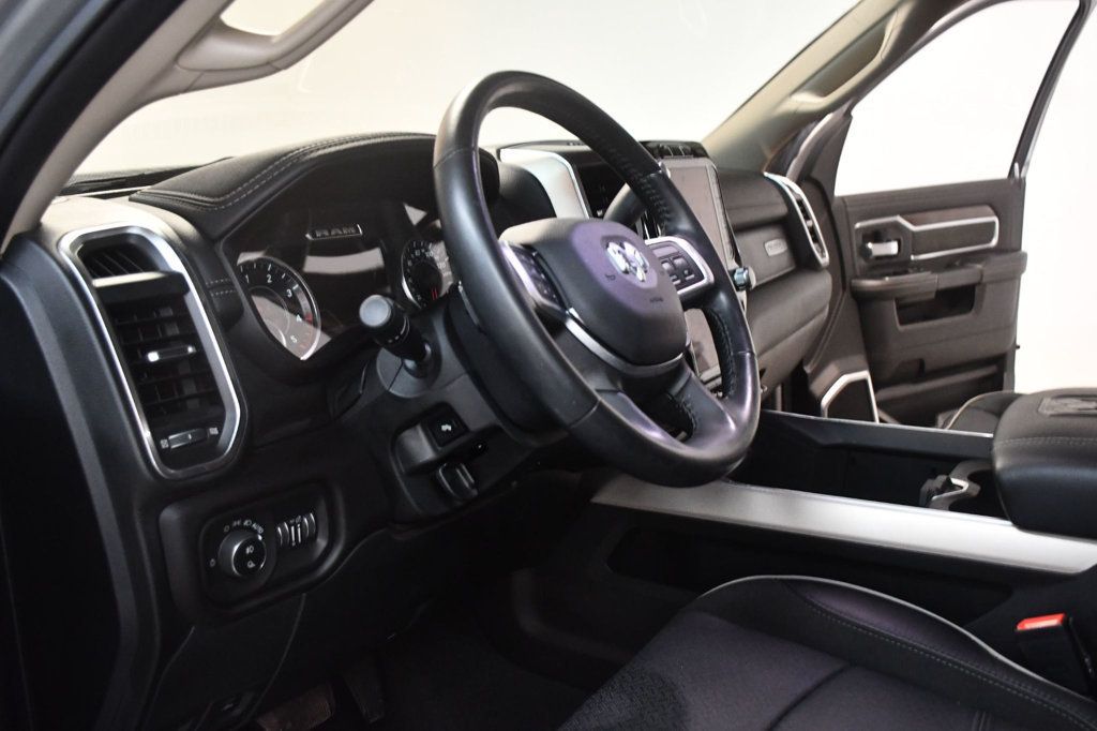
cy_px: 366
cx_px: 548
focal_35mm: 34
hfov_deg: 55.8
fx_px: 1036
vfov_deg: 38.9
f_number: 3.8
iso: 3600
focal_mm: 23
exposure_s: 1/60
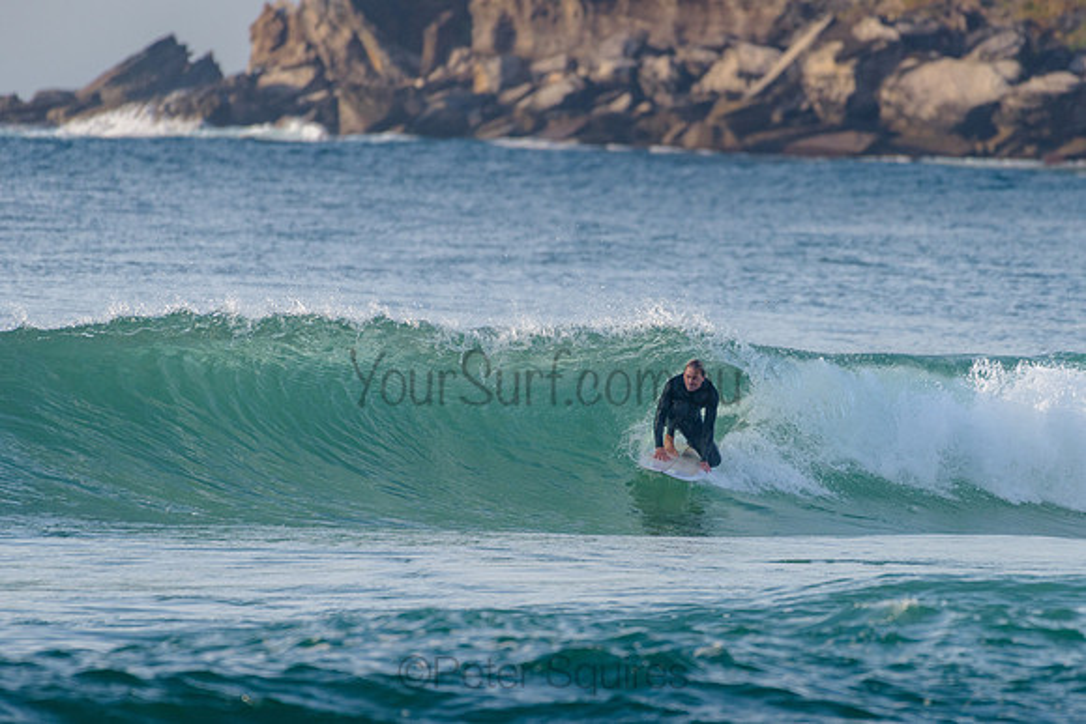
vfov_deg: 2.2
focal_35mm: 613
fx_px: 18500
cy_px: 388
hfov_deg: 3.4
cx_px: 633
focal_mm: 500
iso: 560
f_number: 5.6
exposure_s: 1/2000
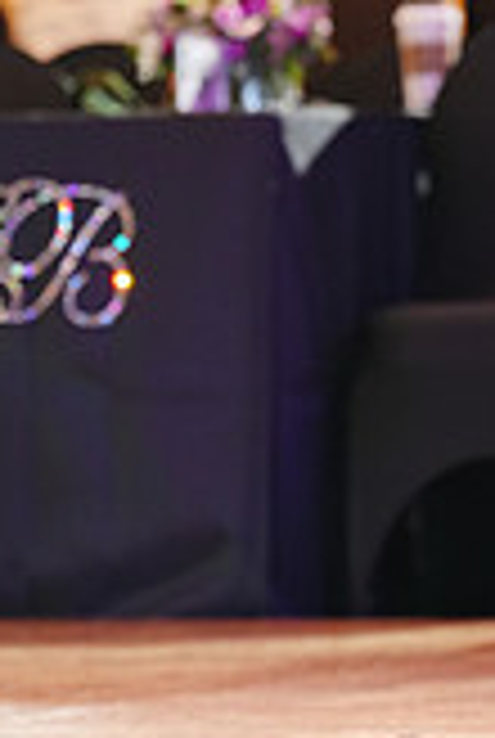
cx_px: -268
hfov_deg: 2.8
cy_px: -171
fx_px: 9940
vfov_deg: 4.2
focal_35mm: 484
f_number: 4.5
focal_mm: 137
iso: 2000
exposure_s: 1/200
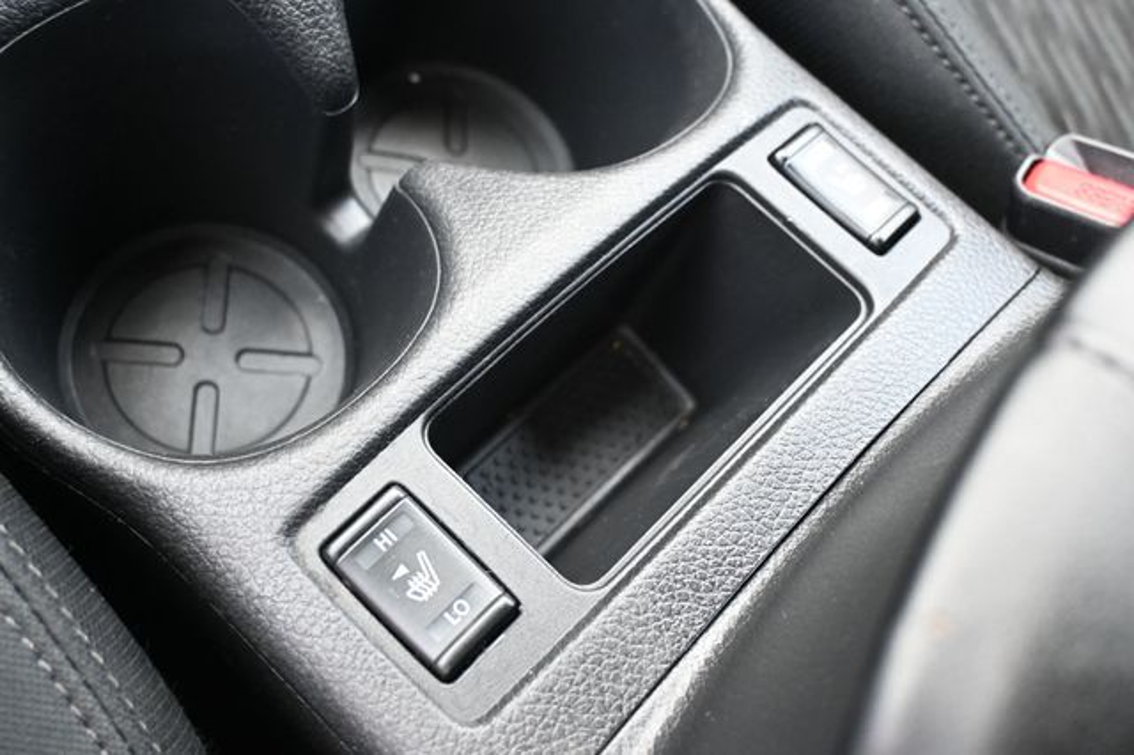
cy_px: 378
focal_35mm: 37
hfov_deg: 52.2
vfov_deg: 36.1
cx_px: 567
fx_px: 1157
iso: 1800
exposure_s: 1/125
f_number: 4.2
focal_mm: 24.5
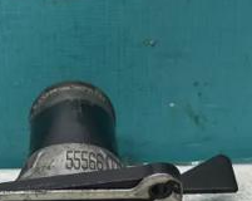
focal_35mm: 81
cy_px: 127
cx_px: 71
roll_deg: +3.2
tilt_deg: -17.1
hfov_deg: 23.4
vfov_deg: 18.9
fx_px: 603
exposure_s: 1/100
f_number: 1.6
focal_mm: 4.2
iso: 125
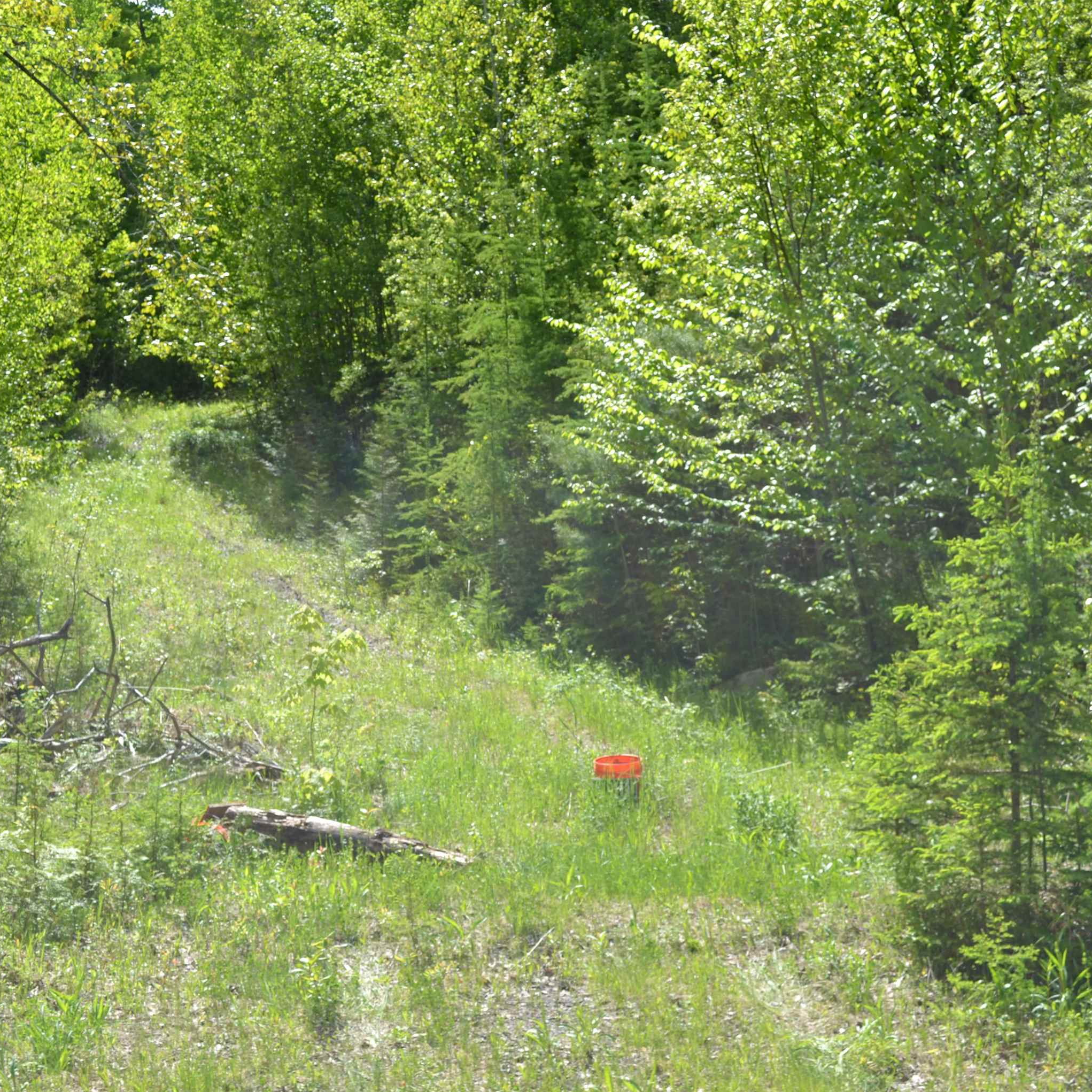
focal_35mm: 46
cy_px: 547
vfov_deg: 36.8
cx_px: 500
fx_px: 1642
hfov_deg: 36.8
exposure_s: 1/200
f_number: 7.1
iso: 100
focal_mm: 24
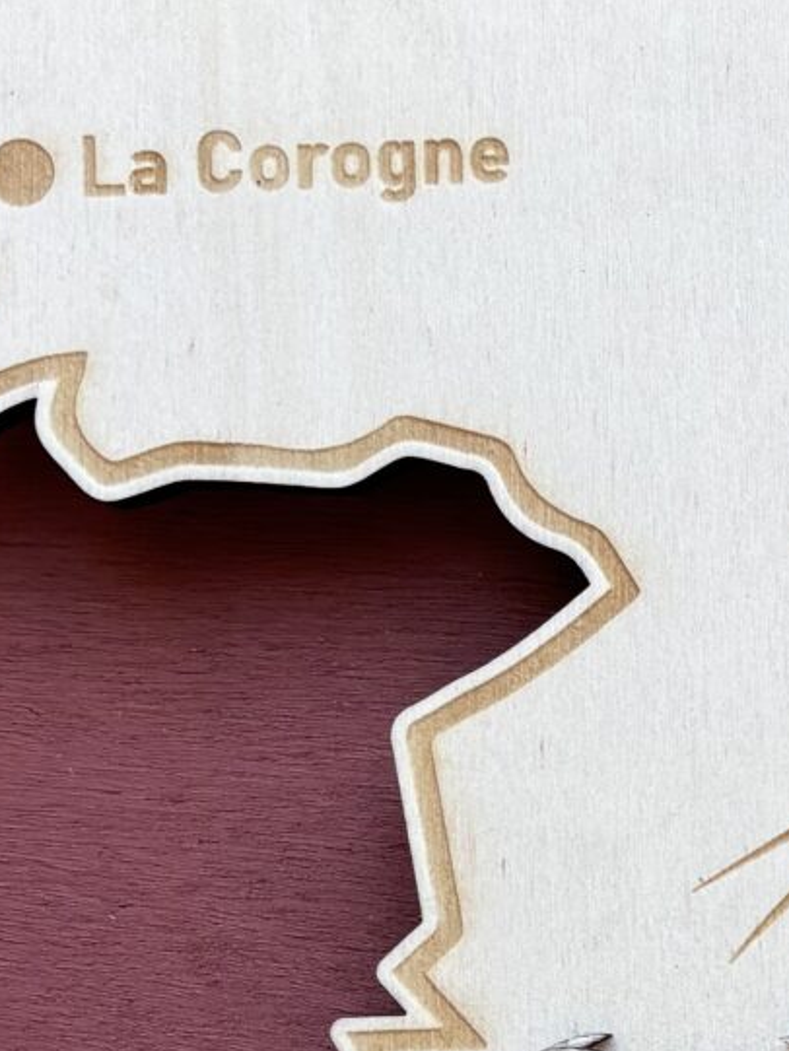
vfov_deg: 15.8
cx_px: 1471
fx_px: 3737
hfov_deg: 11.1
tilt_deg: -80.1
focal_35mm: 123
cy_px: 989
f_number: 1.6
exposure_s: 1/121
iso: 40
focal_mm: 5.96
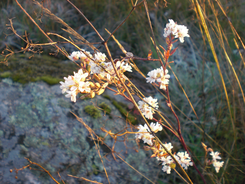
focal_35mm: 38
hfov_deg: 49.0
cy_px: 92
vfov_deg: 37.7
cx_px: 122
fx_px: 269
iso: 100
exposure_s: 1/60
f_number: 3.1
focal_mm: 6.3
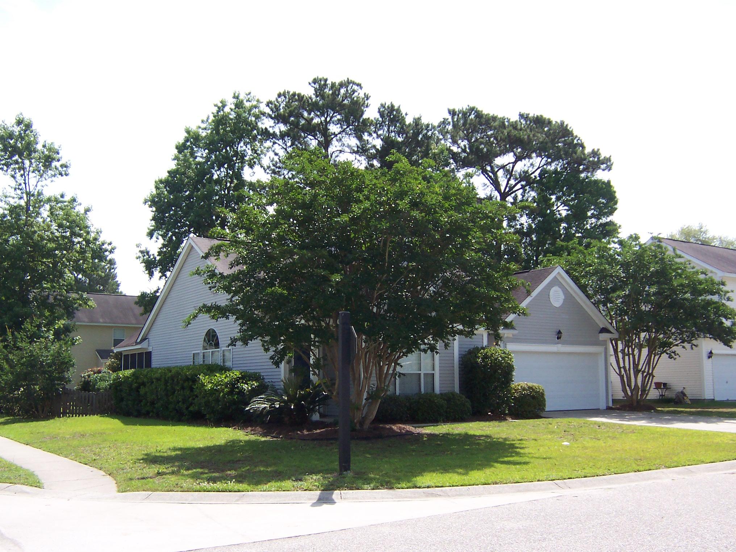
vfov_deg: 39.7
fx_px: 765
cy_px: 276
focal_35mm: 36
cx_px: 368
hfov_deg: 51.4
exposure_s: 1/750
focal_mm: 5.6
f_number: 2.8
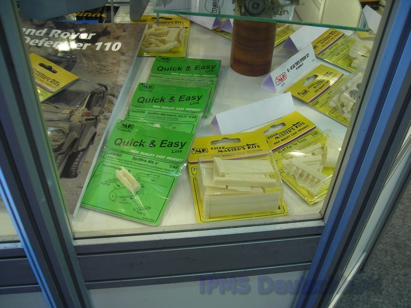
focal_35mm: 38
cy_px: 154
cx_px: 206
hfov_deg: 49.0
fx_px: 451
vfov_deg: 37.7
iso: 50
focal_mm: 6.3
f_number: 3.2
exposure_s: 1/4
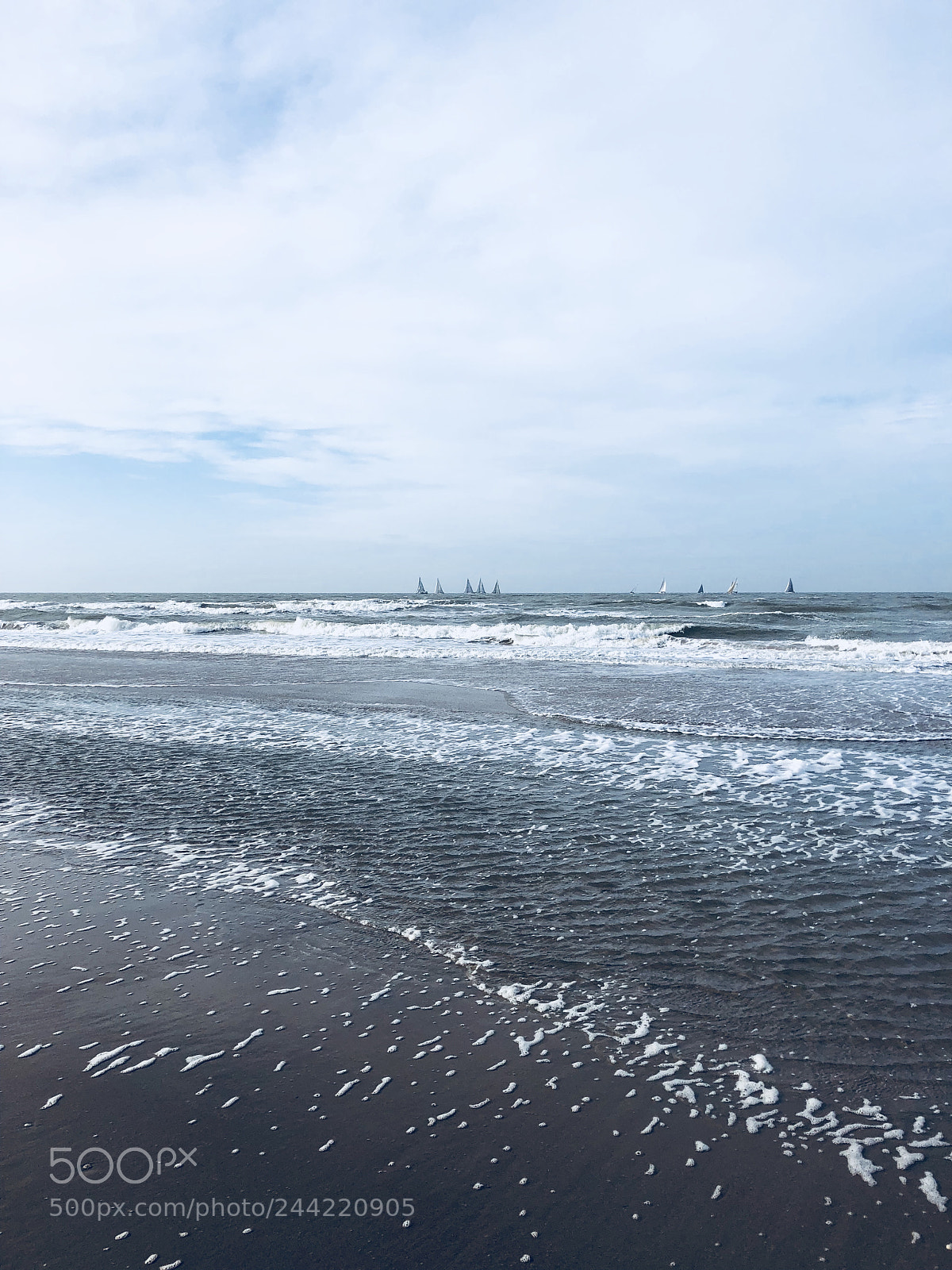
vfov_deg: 63.4
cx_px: 476
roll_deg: +0.5
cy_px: 635
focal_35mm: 28
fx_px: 1027
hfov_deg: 49.7
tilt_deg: -2.7
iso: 25
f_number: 1.8
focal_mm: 3.99
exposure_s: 1/2667
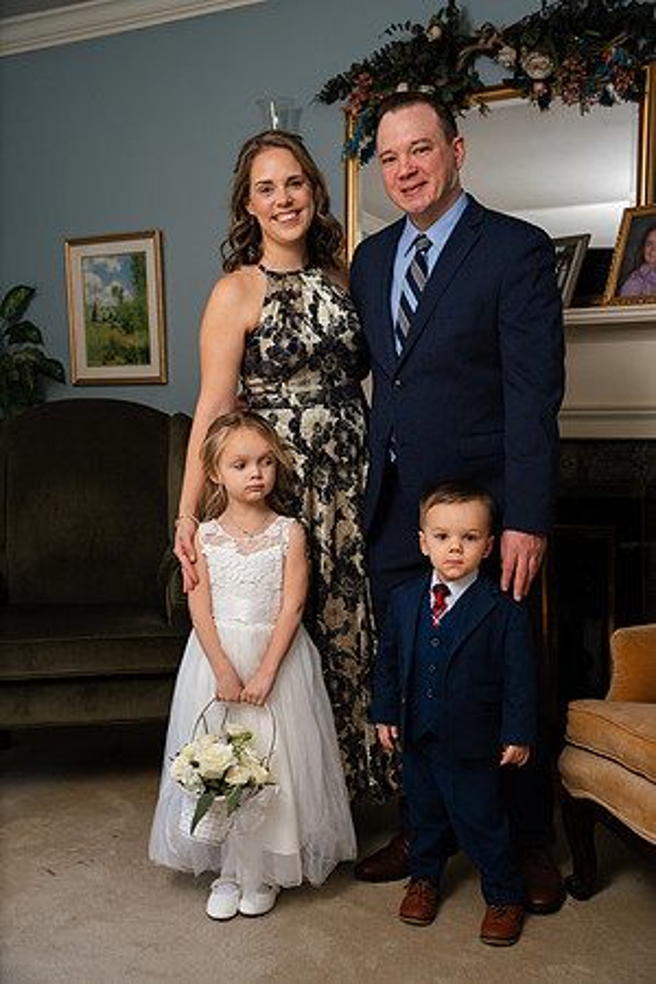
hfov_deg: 32.6
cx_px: 328
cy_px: 492
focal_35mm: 41
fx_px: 1121
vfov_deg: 47.4
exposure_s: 1/200
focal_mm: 41
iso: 500
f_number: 4
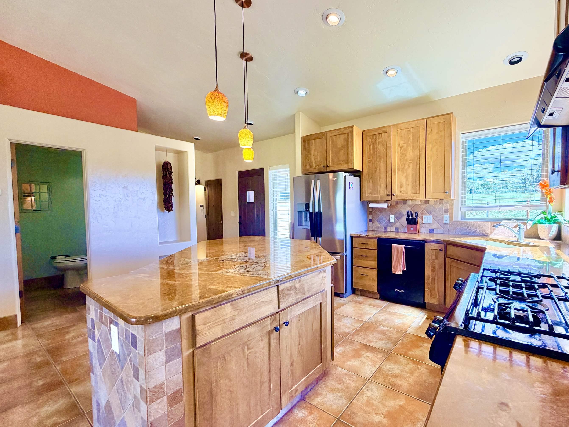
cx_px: 319
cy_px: 220
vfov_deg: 78.1
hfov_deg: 94.1
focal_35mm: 16
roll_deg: +0.5
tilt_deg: -2.5
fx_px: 263
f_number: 2.2
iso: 125
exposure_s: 1/120
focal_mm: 2.22
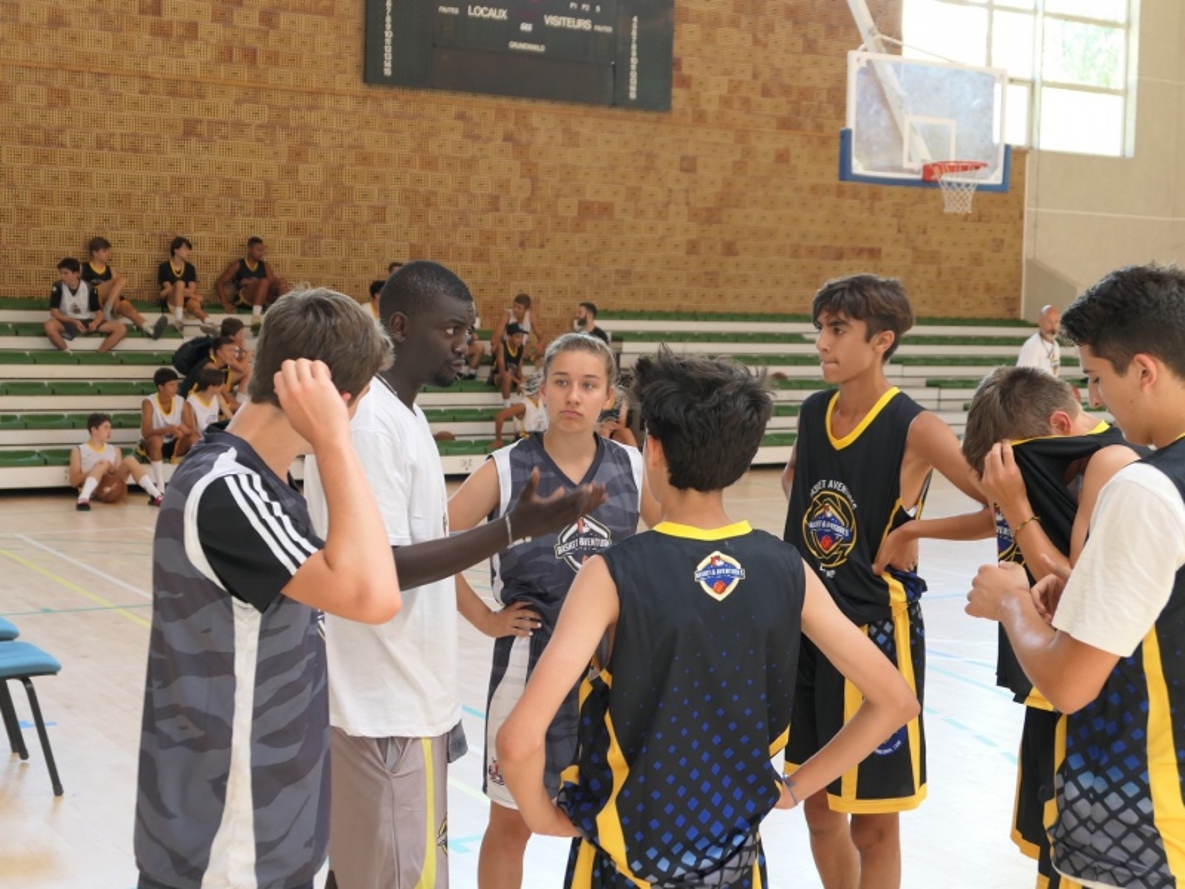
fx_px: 1849
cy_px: 444
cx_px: 592
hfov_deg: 35.5
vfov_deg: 27.0
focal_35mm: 54
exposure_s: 1/100
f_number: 2.8
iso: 400
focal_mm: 18.3
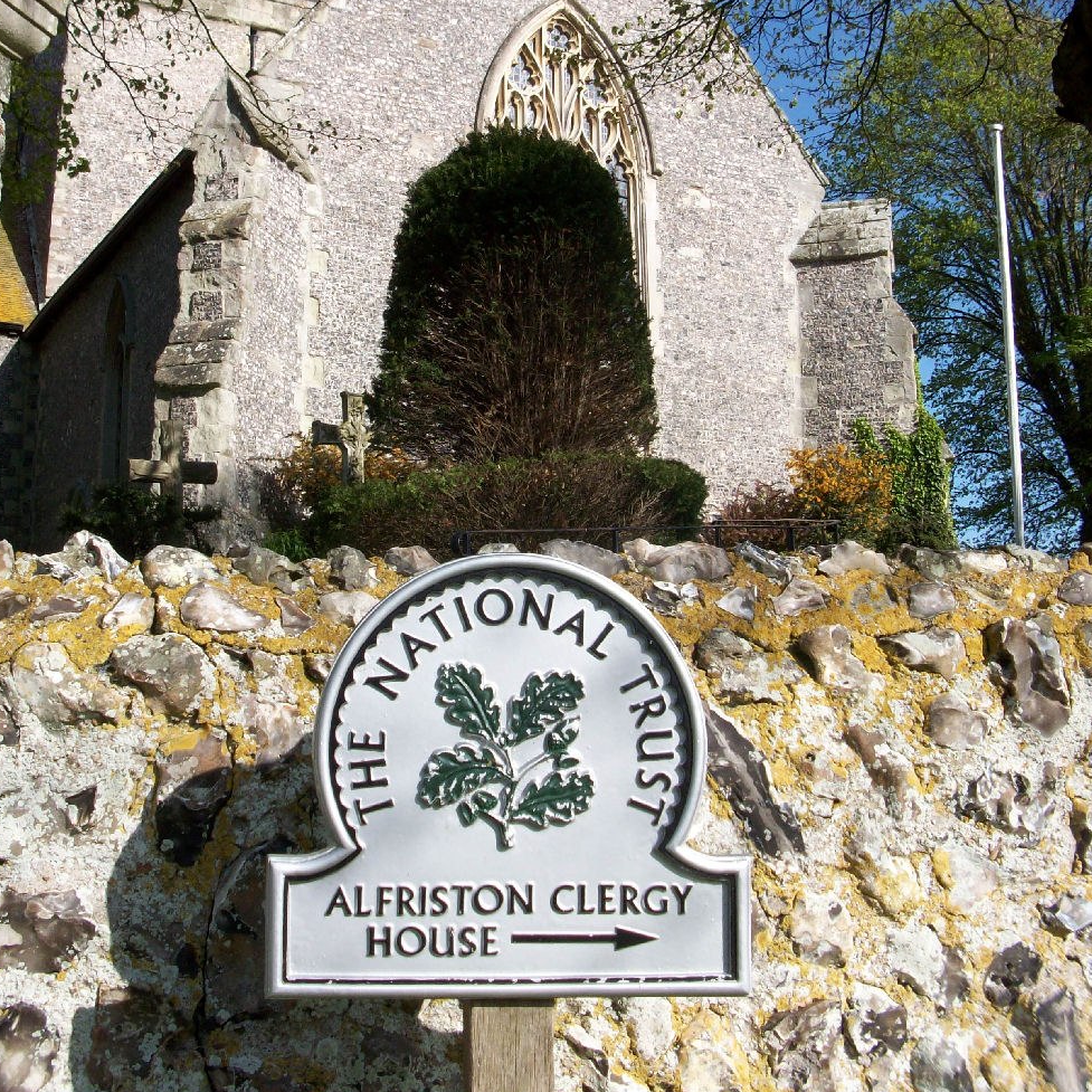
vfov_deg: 40.7
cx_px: 544
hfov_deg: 40.9
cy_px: 416
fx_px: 1463
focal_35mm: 41
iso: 64
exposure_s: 1/280
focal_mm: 5.7
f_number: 5.5
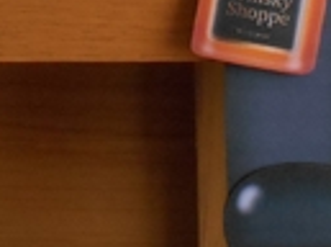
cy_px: -151
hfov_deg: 12.8
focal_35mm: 154
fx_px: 1468
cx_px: 287
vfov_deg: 9.3
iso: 800
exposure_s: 1/160
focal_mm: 7.7
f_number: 4.2
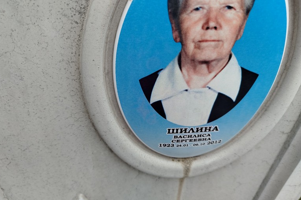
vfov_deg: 49.6
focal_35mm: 26
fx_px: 217
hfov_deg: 69.4
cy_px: 98
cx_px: 145
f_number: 1.7
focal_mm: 5.31
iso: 50
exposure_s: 1/438
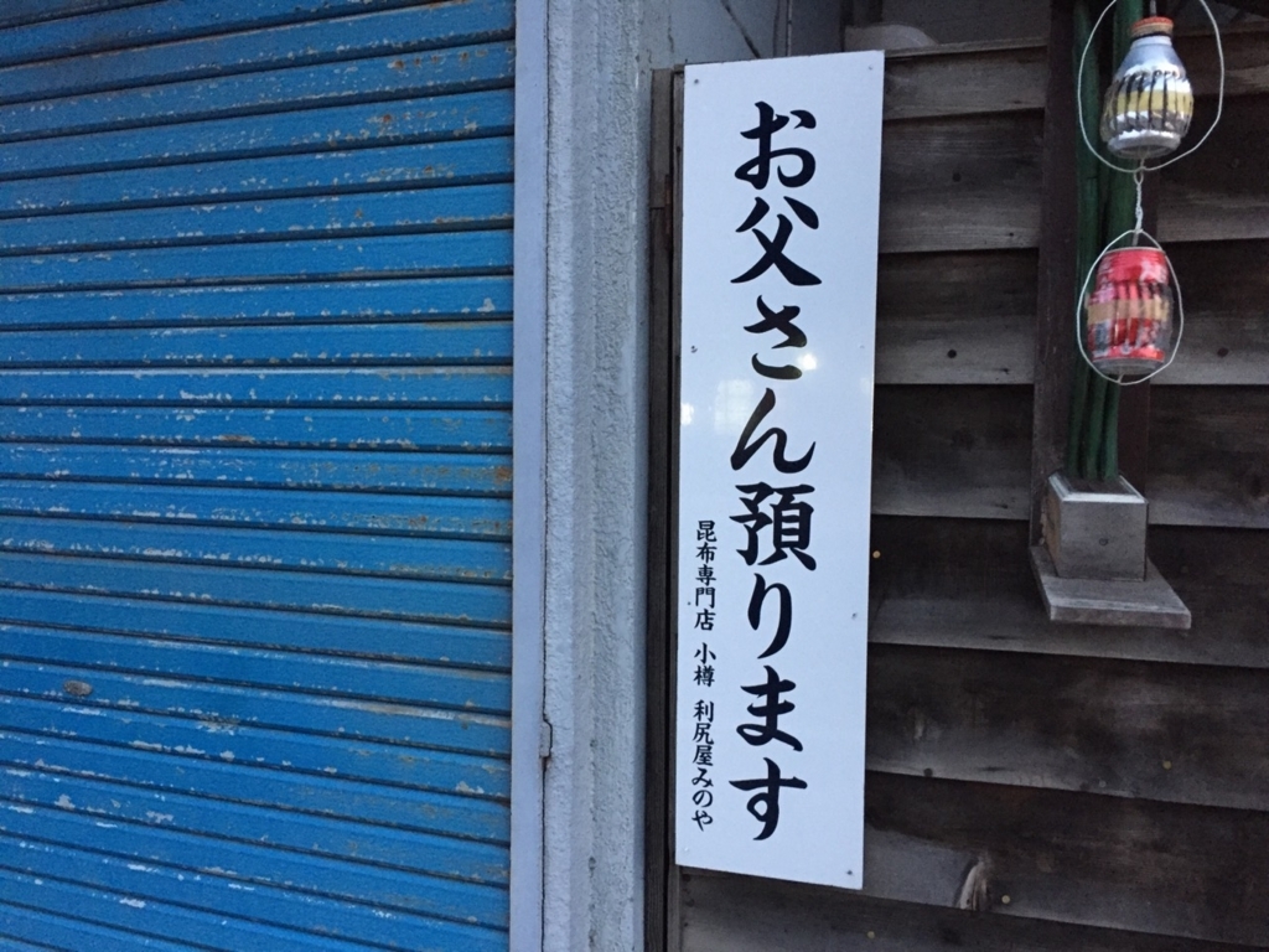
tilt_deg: -3.4
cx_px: 634
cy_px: 476
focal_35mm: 29
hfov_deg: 61.7
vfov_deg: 48.2
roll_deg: -0.5
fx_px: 1063
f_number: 2.2
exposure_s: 1/20
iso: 250
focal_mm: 4.15
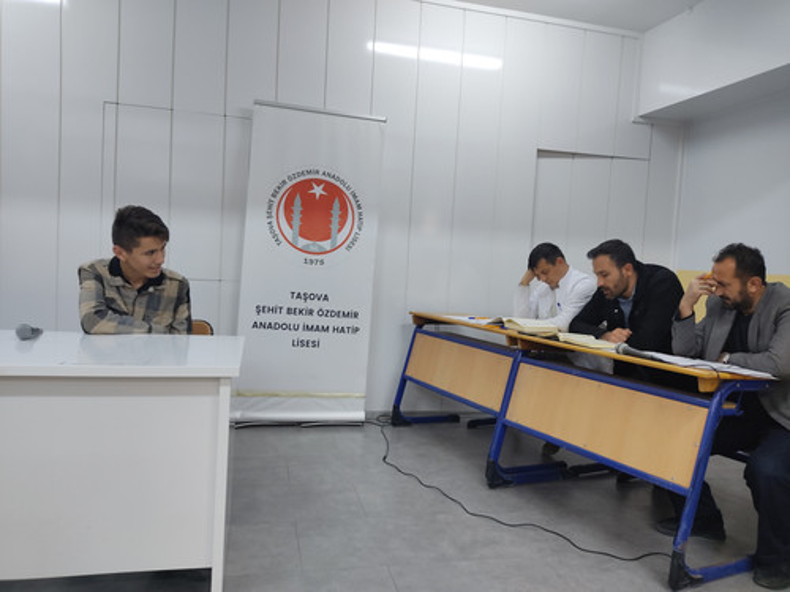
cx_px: 395
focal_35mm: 26
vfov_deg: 53.1
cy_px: 296
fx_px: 593
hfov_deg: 67.3
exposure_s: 1/33
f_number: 1.79
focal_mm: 4.74
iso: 334
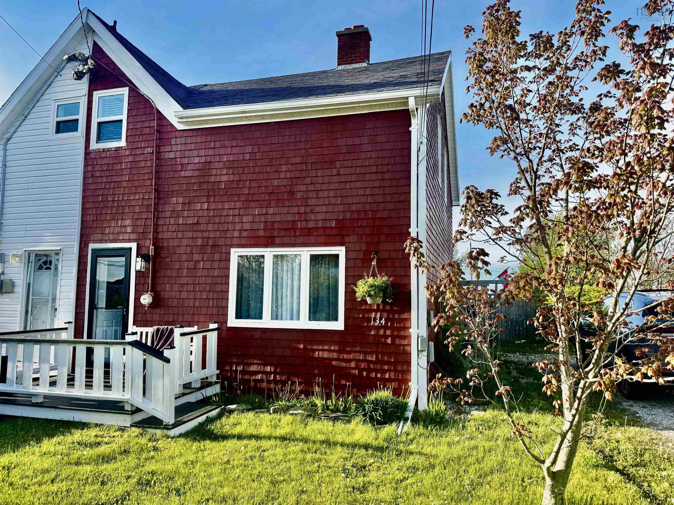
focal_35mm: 24
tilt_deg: +4.6
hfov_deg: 71.6
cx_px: 337
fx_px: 467
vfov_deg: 56.8
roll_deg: -0.3
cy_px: 252
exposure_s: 1/1456
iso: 80
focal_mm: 6.76
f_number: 1.78
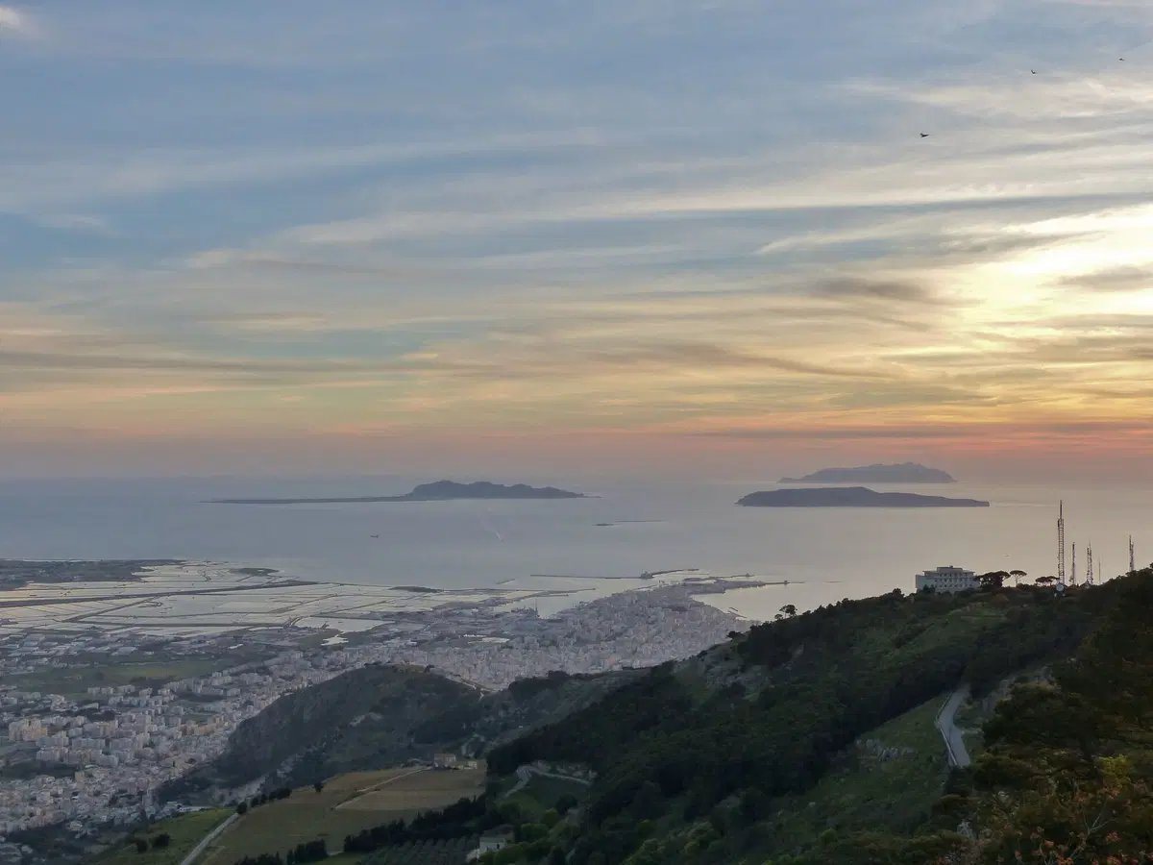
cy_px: 432
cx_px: 576
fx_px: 1366
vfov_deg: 35.1
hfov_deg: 45.8
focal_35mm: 41
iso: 160
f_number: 4
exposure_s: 1/250
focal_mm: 7.4
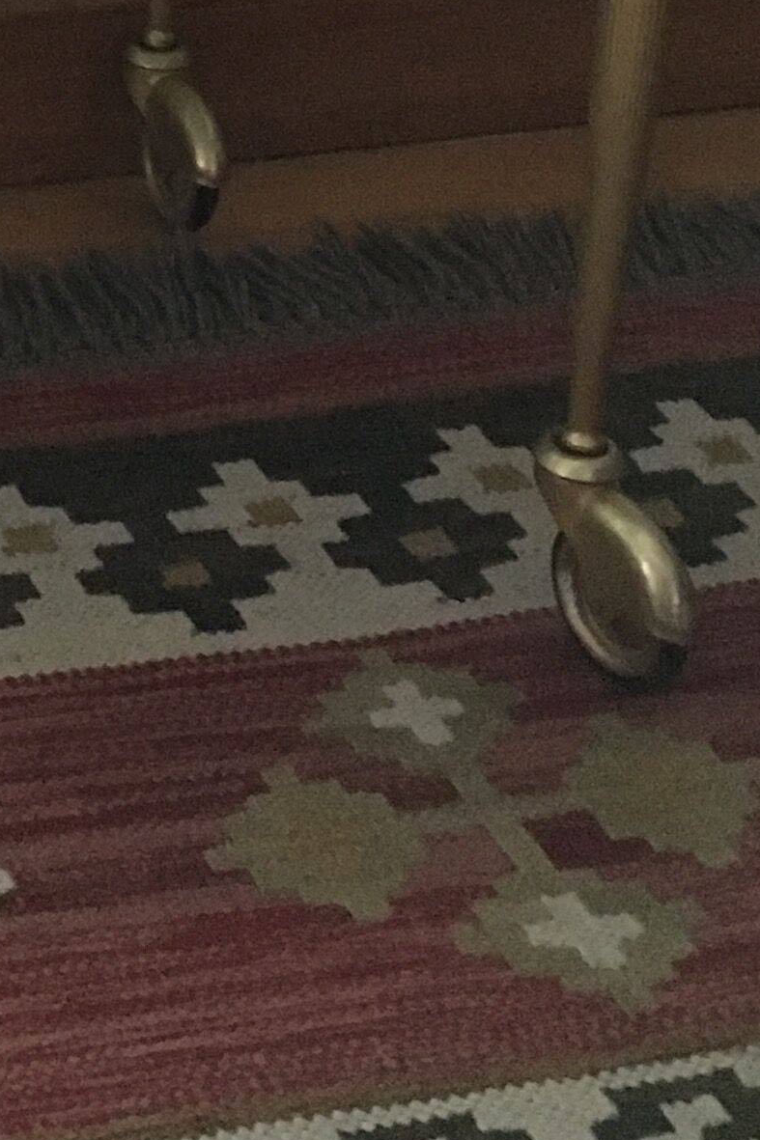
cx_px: -399
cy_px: -345
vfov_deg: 18.4
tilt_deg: -17.8
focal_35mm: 103
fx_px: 3262
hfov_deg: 12.6
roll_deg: -0.6
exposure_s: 1/17
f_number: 2.2
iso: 500
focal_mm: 4.15
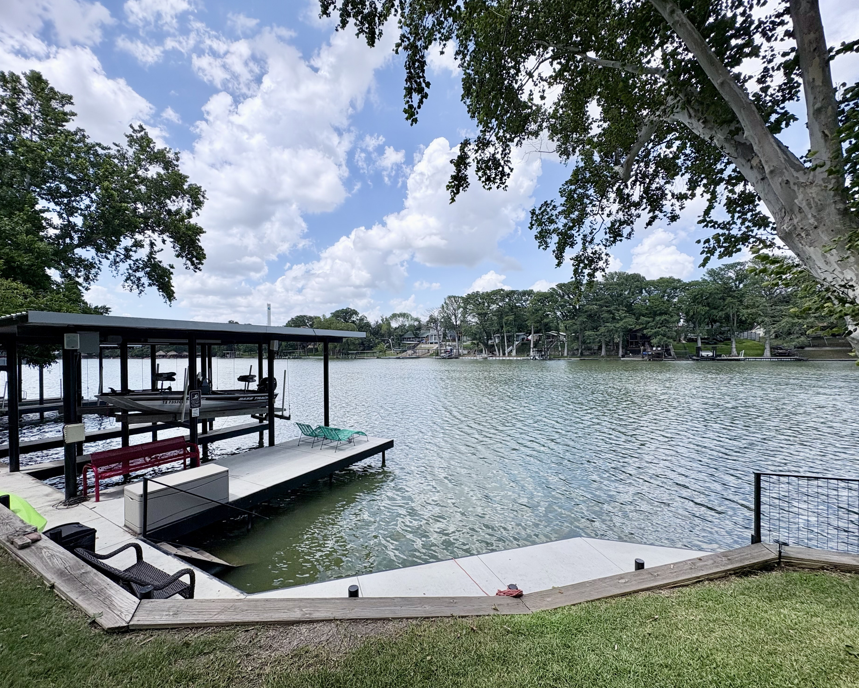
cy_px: 353
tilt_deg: -0.2
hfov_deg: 96.7
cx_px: 407
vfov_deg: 84.0
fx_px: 381
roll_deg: +1.0
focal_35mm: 15
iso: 50
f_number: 2.2
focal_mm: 2.22
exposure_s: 1/1832
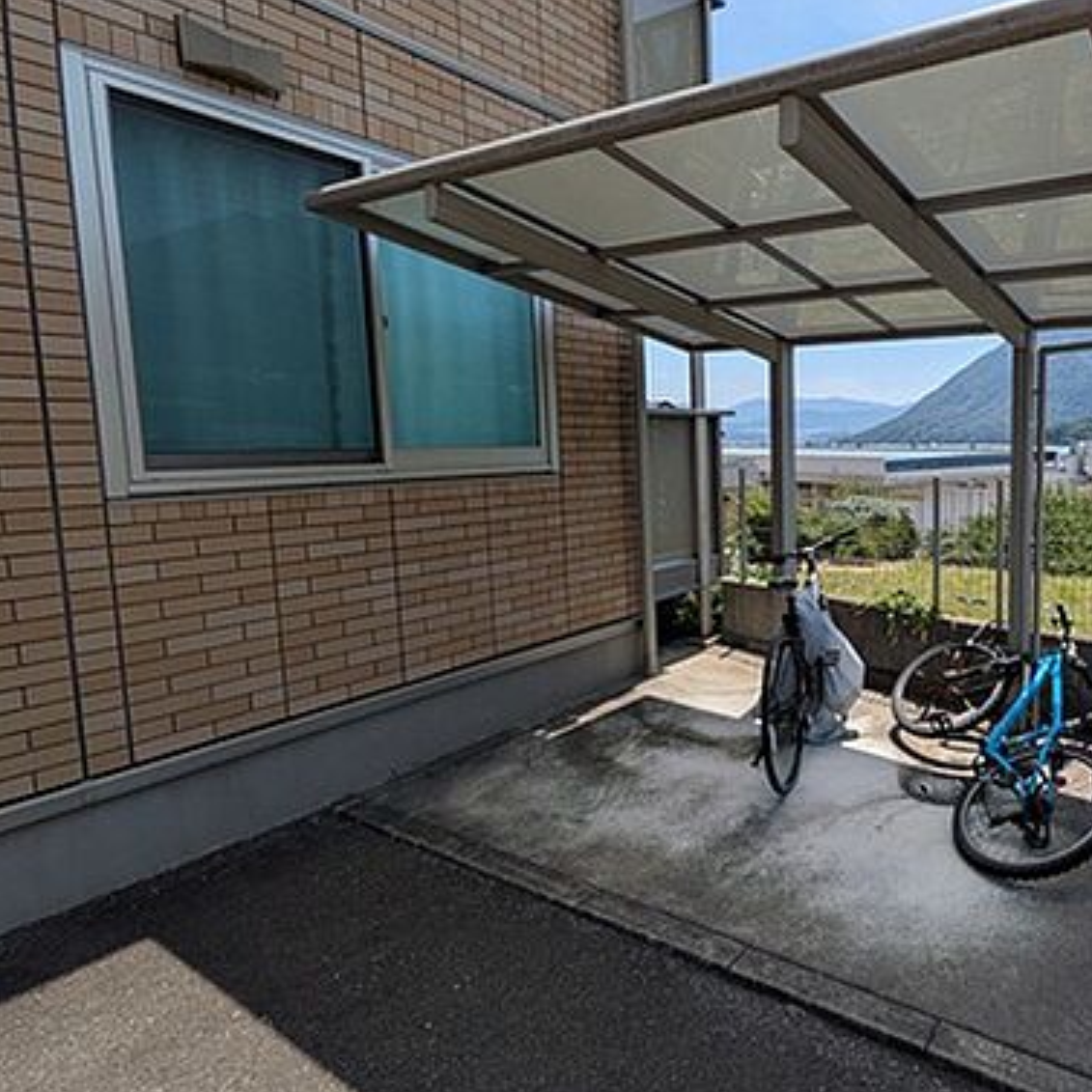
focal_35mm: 21
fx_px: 749
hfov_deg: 65.6
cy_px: 501
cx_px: 875
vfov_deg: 72.0
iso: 49
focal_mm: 1.85
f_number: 2.2
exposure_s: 1/1605
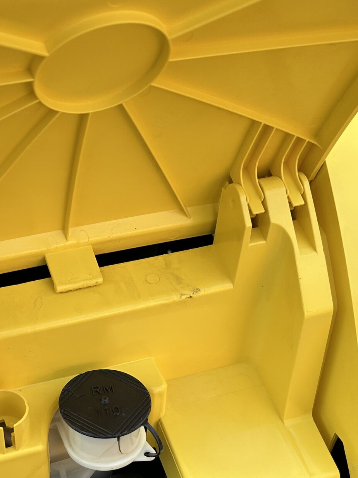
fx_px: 745
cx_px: 102
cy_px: 414
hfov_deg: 26.8
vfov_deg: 33.9
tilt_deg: -47.8
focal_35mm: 54
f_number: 1.5
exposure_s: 1/379
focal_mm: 5.7
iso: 50
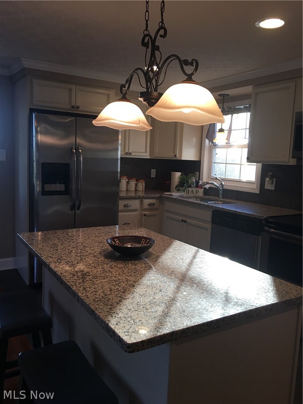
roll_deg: -2.3
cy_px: 202
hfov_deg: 48.2
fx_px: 338
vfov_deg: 61.7
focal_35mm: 29
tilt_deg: -6.9
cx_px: 152
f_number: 2.2
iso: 25
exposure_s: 1/30
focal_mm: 4.15
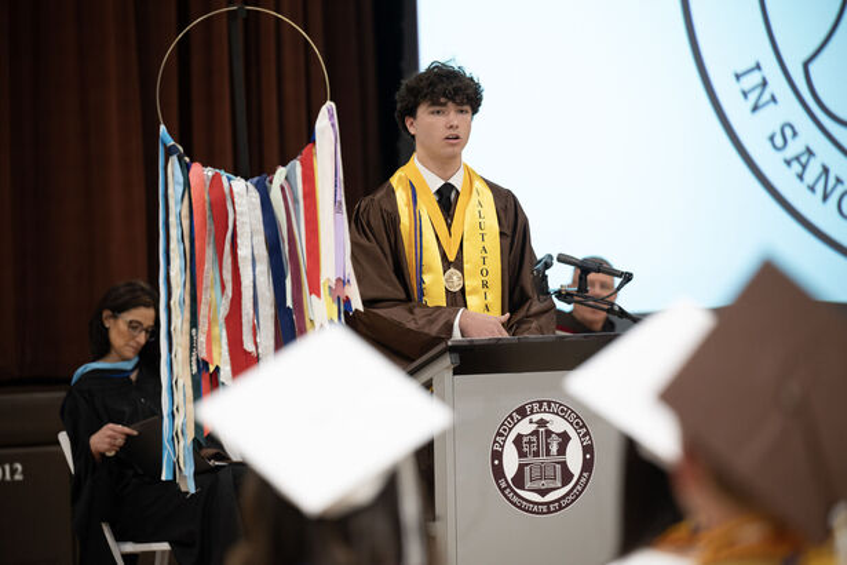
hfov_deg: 13.7
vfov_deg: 9.1
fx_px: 3529
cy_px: 282
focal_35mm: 150
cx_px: 424
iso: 1600
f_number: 3.2
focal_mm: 150
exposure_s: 1/100
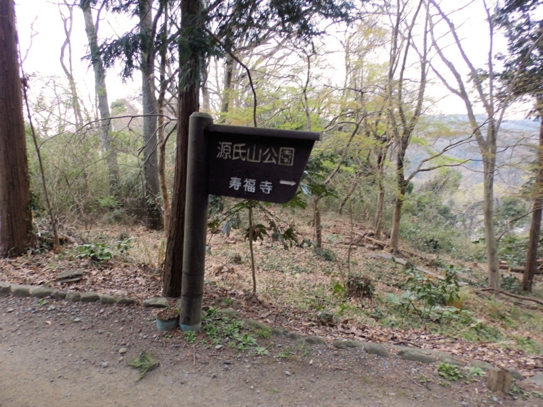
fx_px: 345
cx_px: 272
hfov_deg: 76.4
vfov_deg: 61.1
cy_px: 204
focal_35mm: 22
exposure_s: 1/30
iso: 160
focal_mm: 4
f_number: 3.4
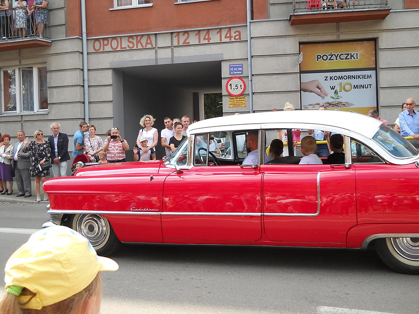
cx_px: 210
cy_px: 157
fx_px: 496
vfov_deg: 35.1
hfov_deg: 45.8
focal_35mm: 41
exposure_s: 1/200
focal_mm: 6.72
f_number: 3.1
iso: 80
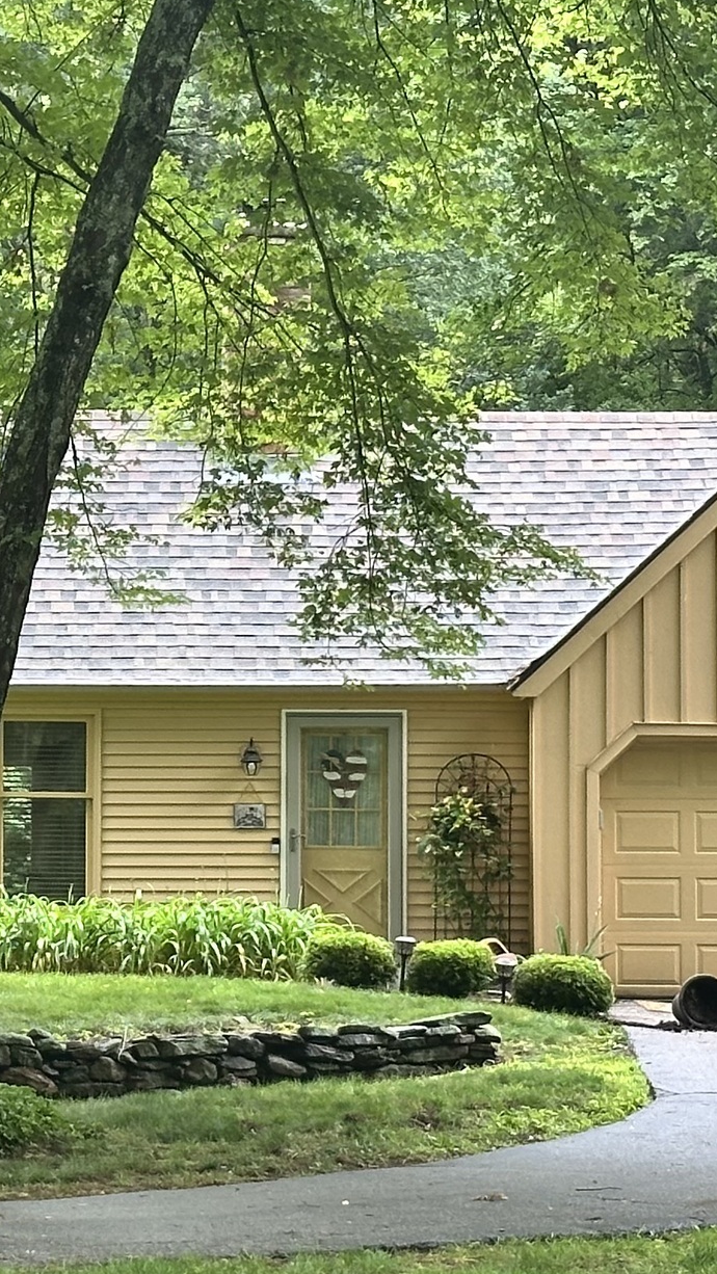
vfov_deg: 16.4
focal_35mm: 131
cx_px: -42
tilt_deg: +3.6
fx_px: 4426
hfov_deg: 9.2
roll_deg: -0.5
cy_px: 718
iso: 64
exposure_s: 1/208
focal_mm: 6.86
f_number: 1.78
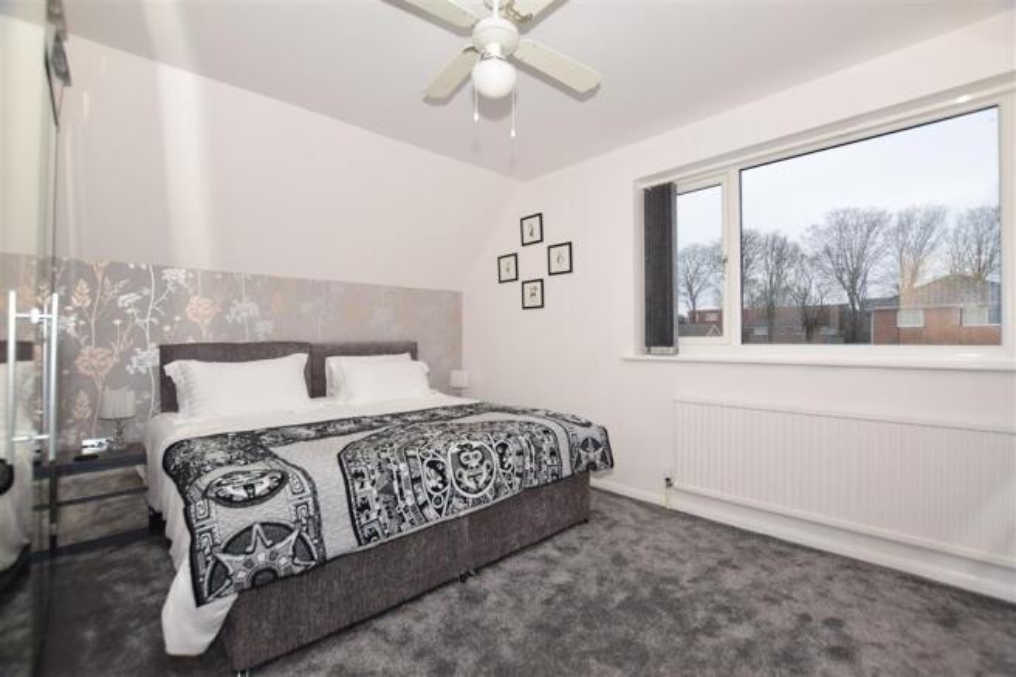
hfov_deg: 100.4
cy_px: 338
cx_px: 508
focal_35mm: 15
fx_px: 423
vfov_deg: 77.3
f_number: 5.6
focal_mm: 10
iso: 400
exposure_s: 1/50
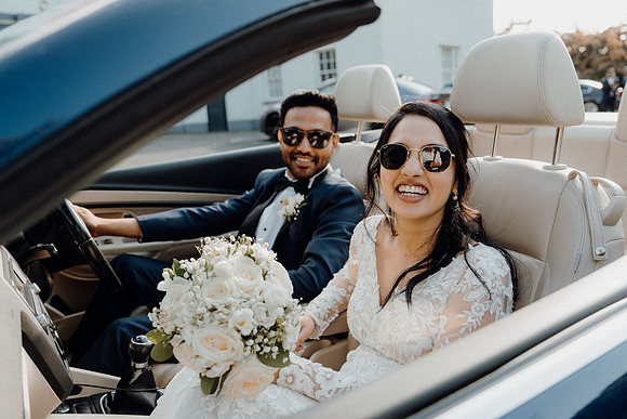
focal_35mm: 31
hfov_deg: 60.3
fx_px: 540
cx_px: 314
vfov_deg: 42.3
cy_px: 210
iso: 125
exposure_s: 1/200
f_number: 3.5
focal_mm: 31
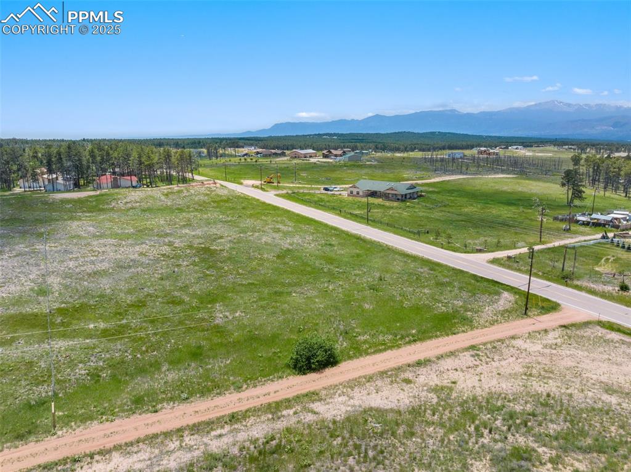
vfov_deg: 56.7
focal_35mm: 24
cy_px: 236
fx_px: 437
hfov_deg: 71.6
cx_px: 316
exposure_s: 1/120
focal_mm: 12.29
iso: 100
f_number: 10
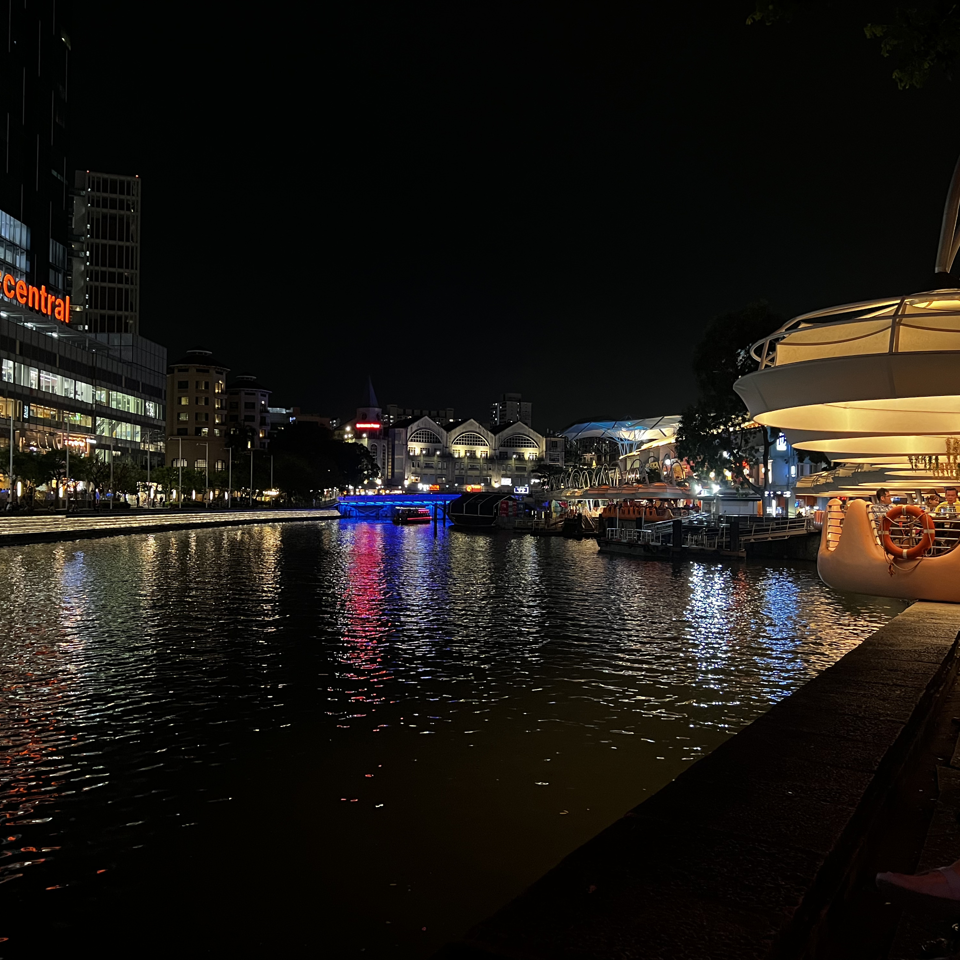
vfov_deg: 52.5
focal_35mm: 31
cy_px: 483
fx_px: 973
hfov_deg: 52.2
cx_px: 389
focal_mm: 5.7
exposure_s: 1/25
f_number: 1.5
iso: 500
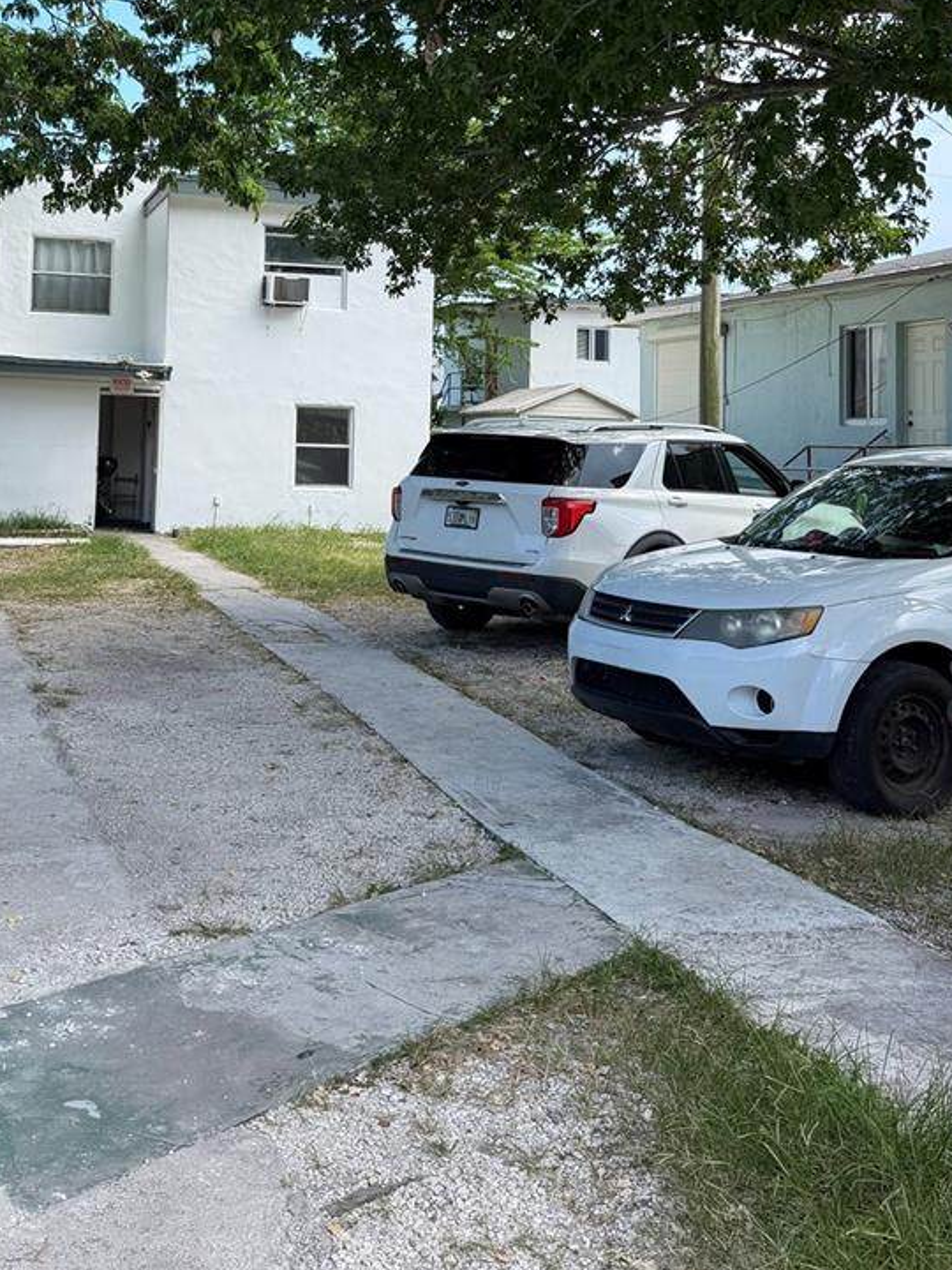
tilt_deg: +5.4
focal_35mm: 40
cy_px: 353
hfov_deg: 35.5
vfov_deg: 45.5
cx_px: 296
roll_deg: -3.1
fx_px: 1467
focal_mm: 6.76
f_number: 1.78
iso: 80
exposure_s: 1/1337
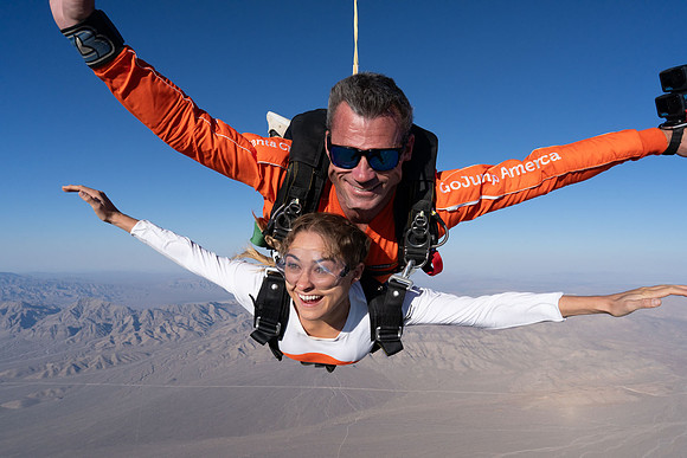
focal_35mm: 24
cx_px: 344
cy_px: 229
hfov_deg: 73.7
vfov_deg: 53.2
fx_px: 458
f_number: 11
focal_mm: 24
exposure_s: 1/2000
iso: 800
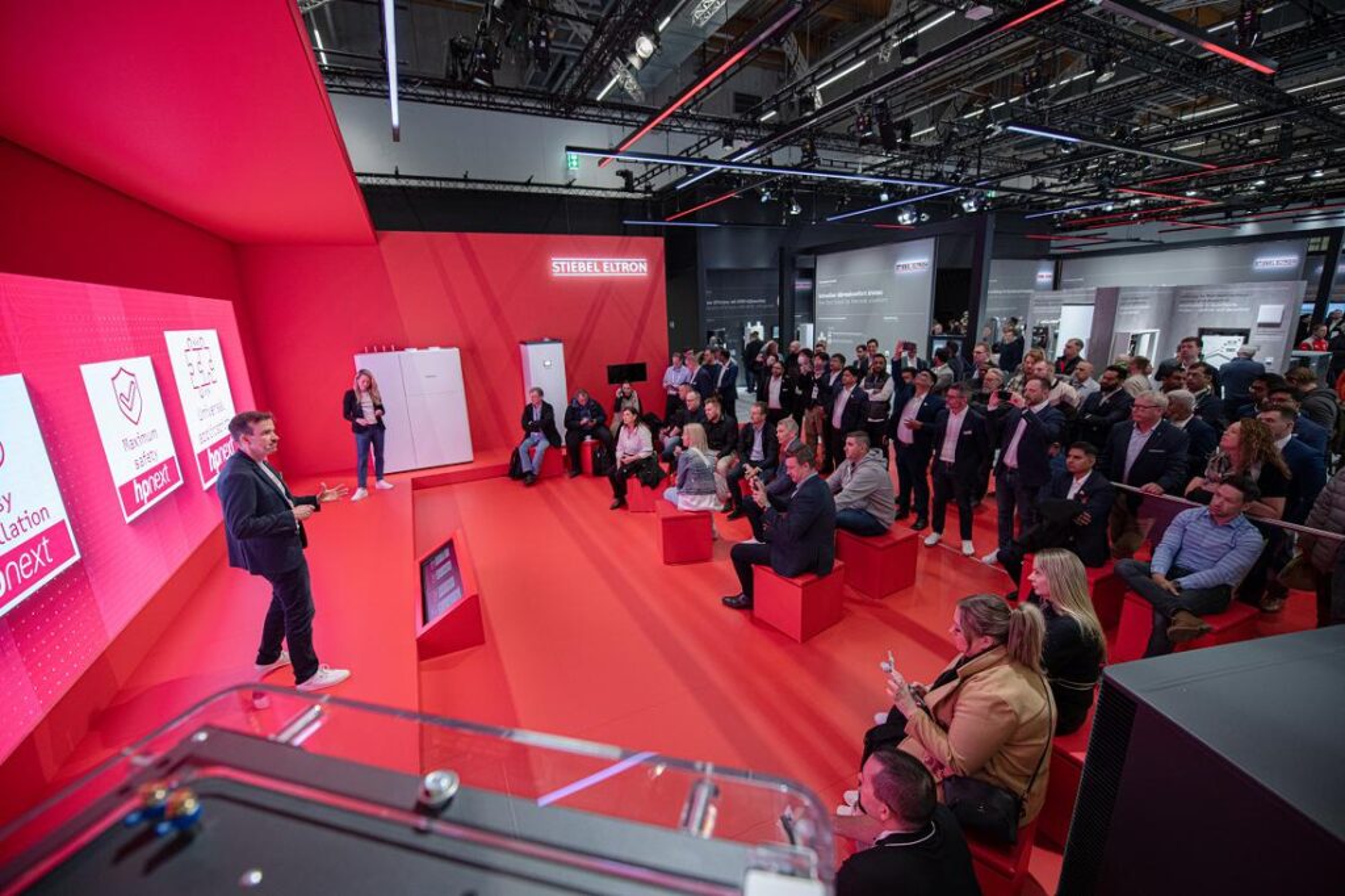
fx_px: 523
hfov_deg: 104.3
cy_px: 448
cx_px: 672
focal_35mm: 14
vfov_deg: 81.2
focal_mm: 14
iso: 800
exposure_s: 1/160
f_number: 2.8
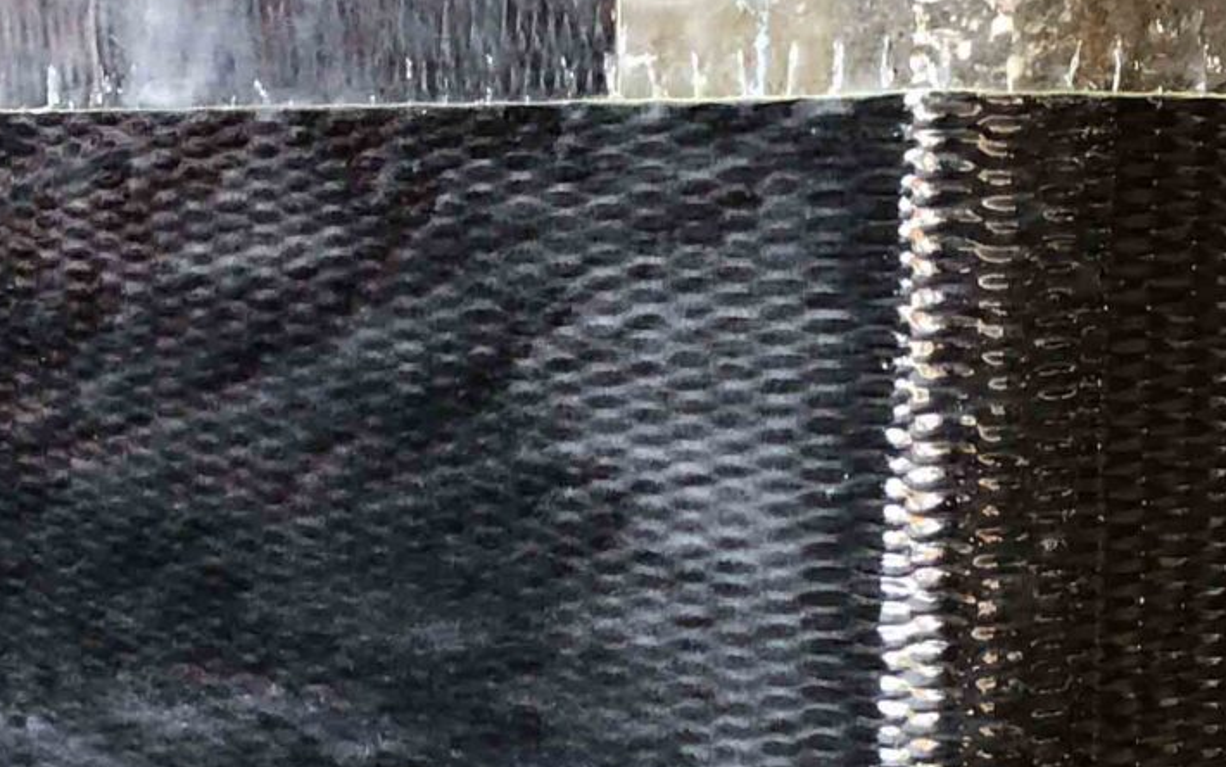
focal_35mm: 107
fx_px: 3576
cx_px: 786
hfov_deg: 19.4
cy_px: 1007
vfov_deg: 11.9
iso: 40
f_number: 1.8
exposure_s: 1/20
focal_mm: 4
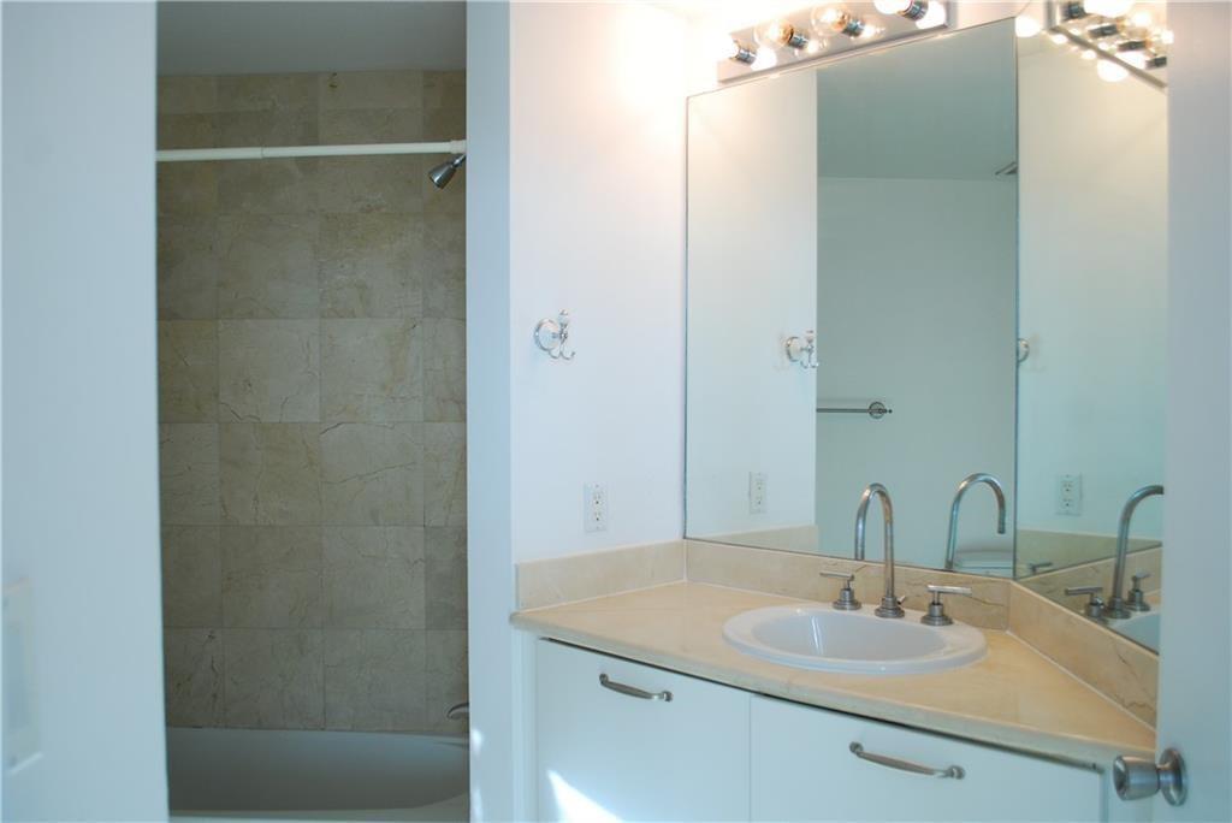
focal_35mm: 33
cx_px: 616
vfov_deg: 40.0
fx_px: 1130
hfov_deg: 57.2
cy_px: 412
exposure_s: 1/60
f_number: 4.5
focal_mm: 22
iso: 200
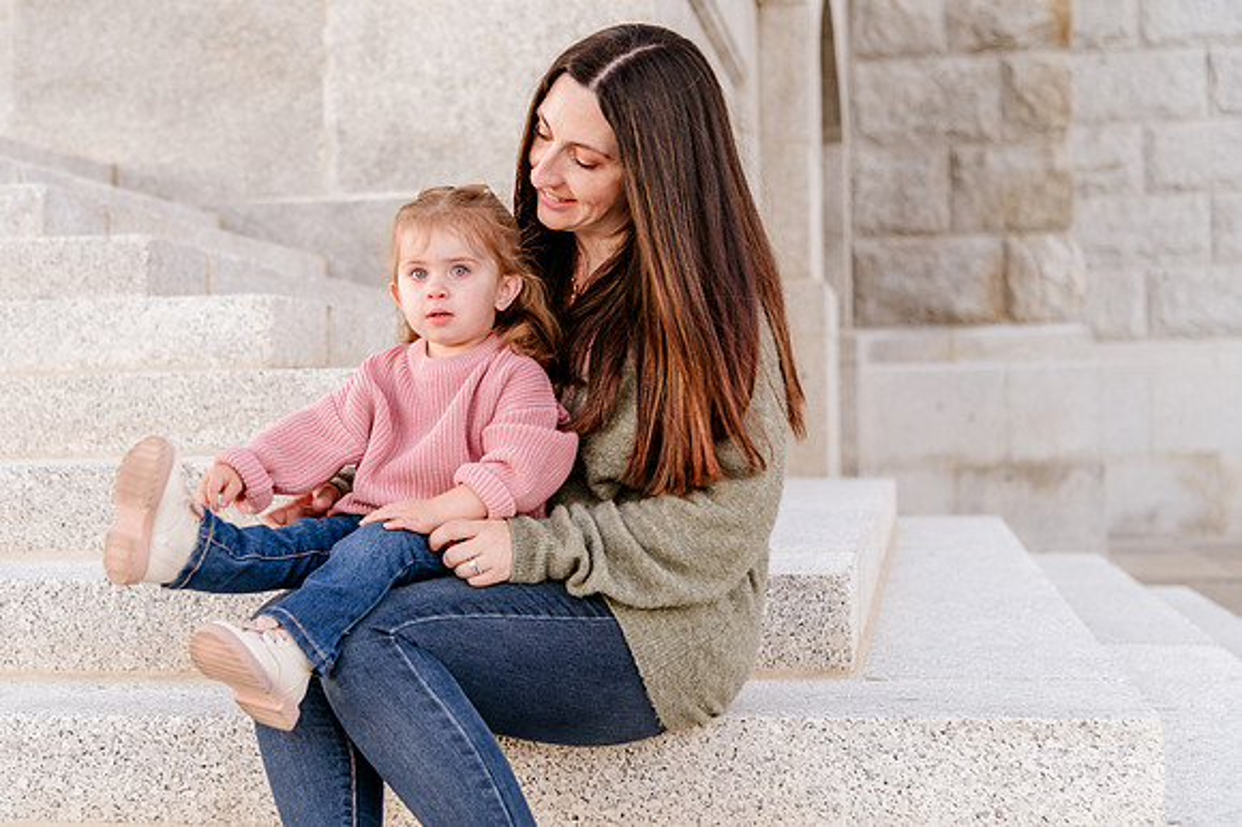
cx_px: 495
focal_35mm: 66
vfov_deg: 20.6
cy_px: 414
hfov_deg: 30.4
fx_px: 2280
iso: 500
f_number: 4
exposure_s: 1/125
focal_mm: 55
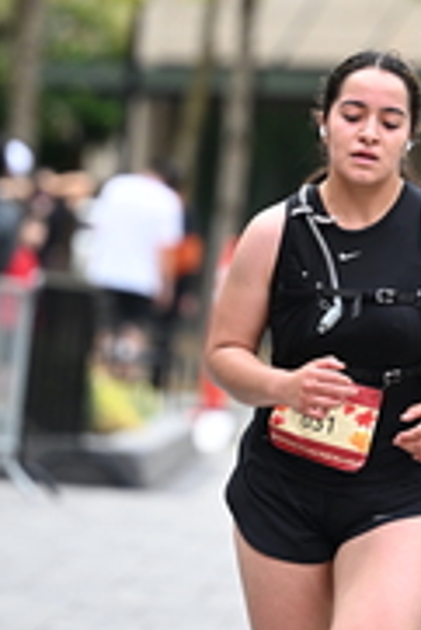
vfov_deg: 4.4
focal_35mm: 470
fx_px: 8228
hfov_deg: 2.9
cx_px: 468
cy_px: 174
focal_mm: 155
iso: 640
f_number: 2.8
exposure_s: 1/2000
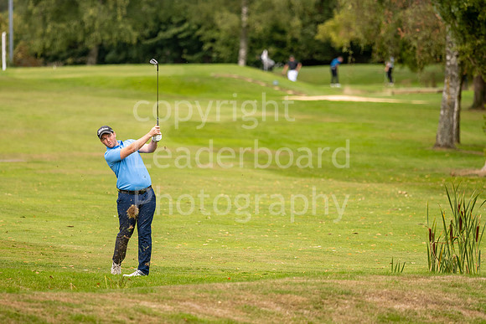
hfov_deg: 4.6
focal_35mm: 450
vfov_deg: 3.1
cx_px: 243
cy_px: 162
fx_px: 6076
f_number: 4
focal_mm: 300
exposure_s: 1/1250
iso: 400
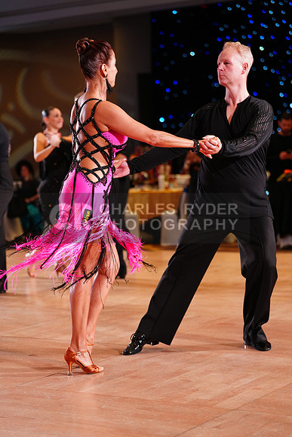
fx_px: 973
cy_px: 218
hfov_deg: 17.1
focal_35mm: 80
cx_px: 146
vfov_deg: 25.4
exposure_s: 1/500
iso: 2000
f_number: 2.8
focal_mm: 80
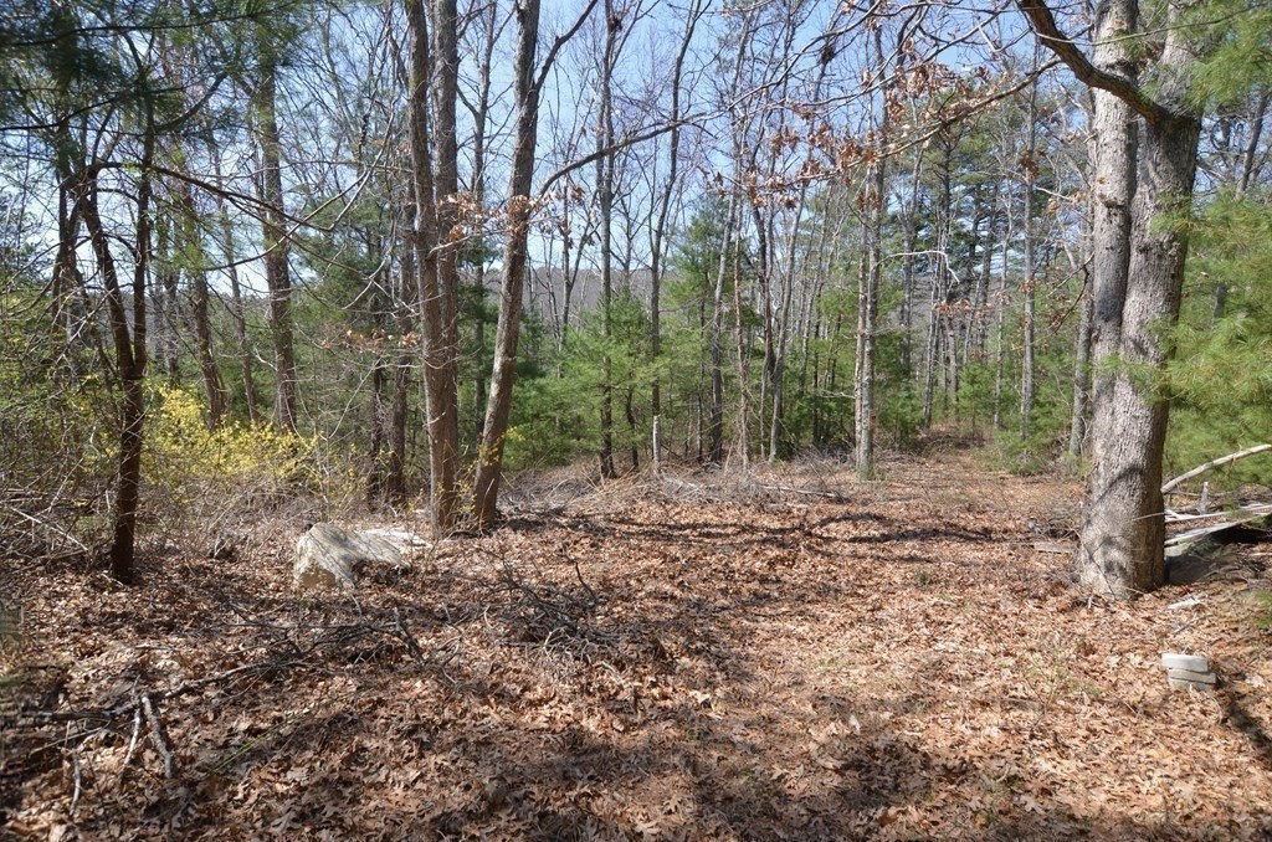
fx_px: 635
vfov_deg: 67.1
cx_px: 636
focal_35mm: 18
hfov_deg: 90.1
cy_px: 421
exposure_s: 1/160
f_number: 7.1
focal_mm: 12
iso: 100
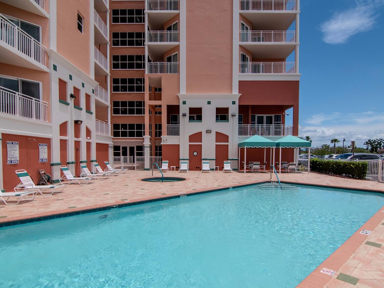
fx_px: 206
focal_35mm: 19
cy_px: 140
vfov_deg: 69.9
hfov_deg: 85.9
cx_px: 182
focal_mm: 11
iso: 800
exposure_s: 1/3200
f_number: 8
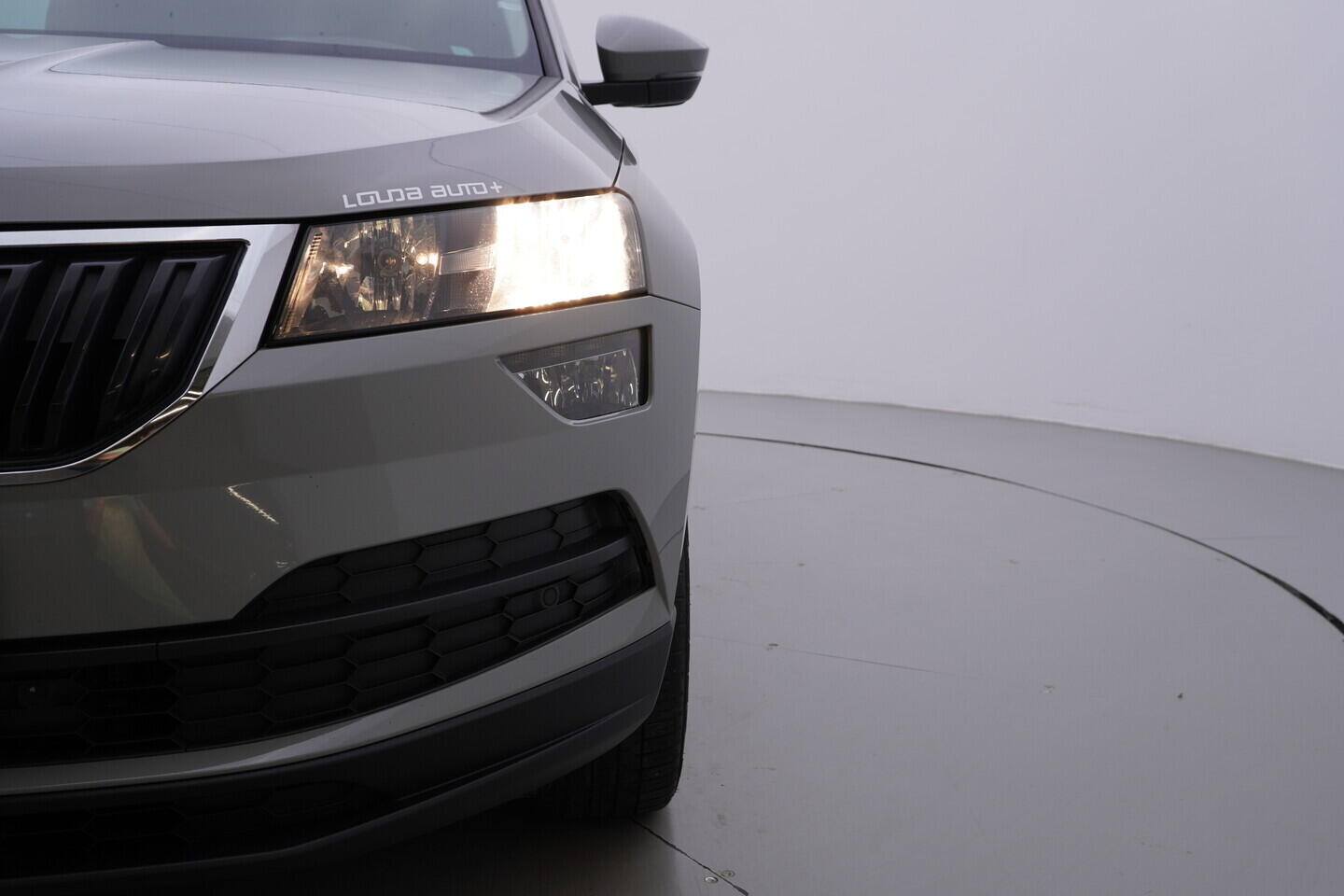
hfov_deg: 53.1
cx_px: 672
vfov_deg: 36.9
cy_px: 448
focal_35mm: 36
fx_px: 1344
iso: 125
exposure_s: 1/100
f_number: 4.5
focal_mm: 24
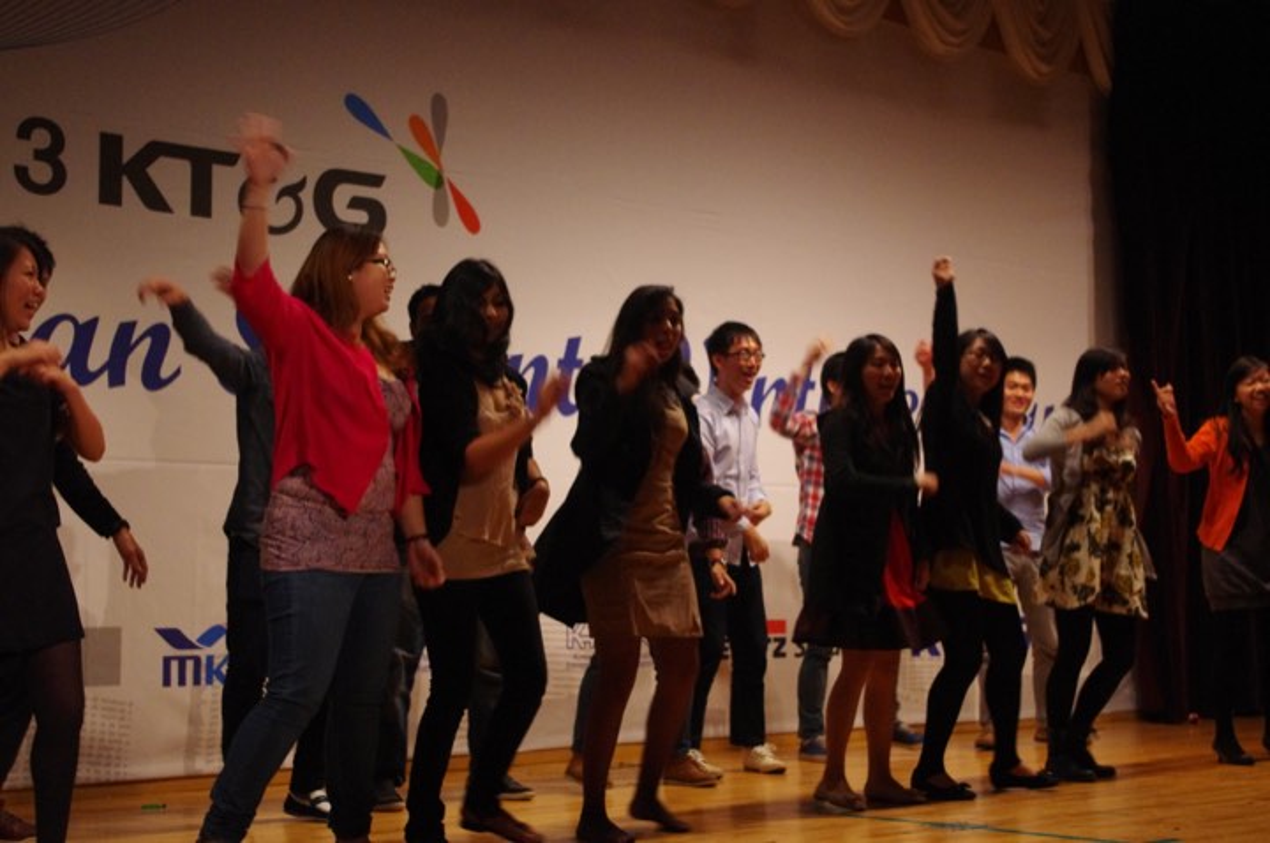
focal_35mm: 60
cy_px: 422
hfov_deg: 33.4
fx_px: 2114
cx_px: 635
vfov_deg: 22.6
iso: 3200
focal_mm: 40
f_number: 5
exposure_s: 1/80
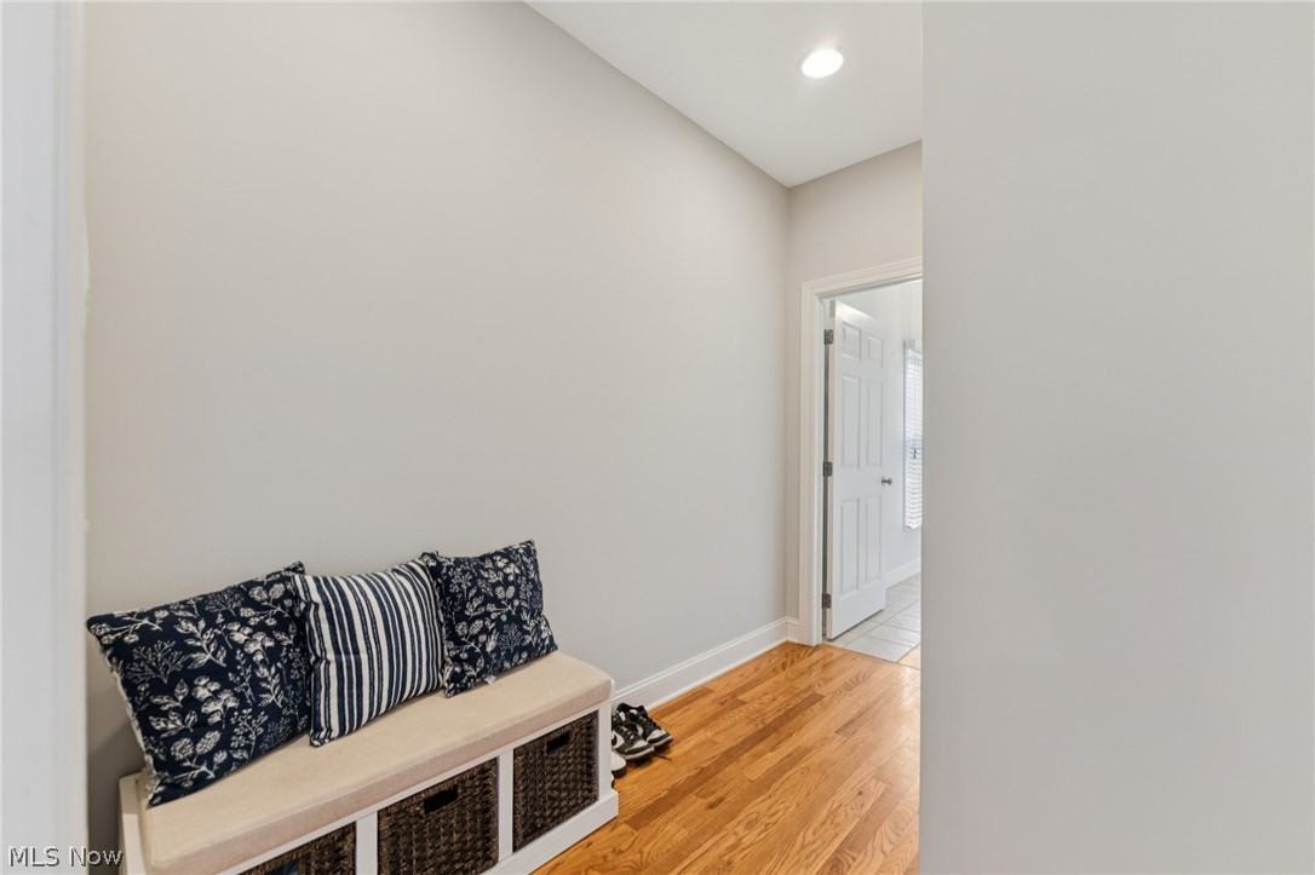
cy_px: 438
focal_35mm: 14
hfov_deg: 104.3
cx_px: 658
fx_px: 511
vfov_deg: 81.2
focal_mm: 14
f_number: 3.5
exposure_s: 1/15
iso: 200
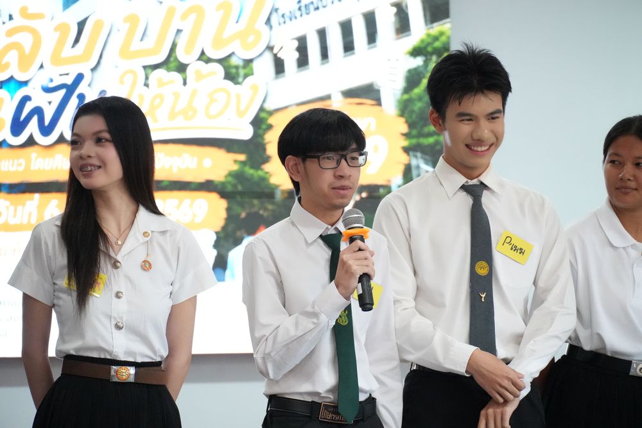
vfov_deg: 6.8
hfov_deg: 10.2
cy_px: 214
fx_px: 3612
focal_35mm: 202
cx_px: 321
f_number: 5.6
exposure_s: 1/125
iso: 6400
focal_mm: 135
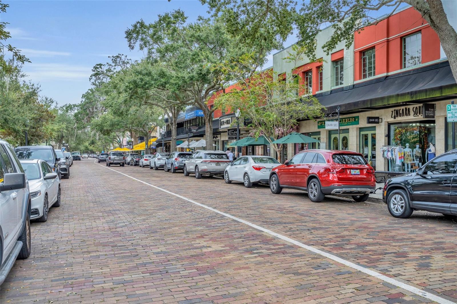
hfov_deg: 56.5
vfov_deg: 39.4
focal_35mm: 34
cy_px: 152
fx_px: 425
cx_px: 228
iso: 100
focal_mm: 33.5
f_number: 8
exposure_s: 1/50
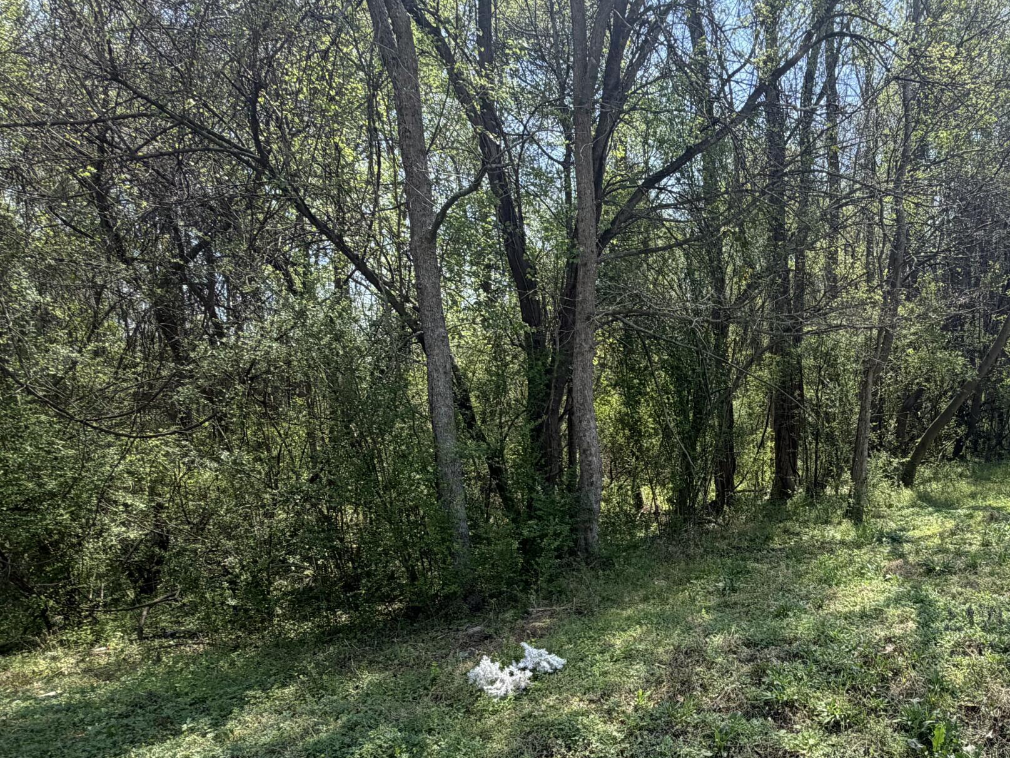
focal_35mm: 26
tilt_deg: -4.5
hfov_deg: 64.2
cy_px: 472
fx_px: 759
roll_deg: +2.6
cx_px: 728
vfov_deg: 52.5
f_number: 2.2
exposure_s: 1/502
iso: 50
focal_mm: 2.22
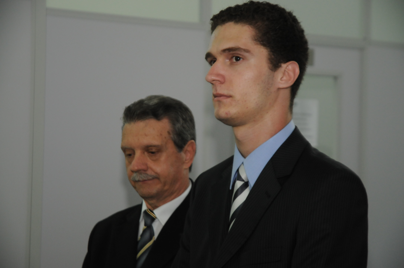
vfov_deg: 13.0
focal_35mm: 105
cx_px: 202
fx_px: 1177
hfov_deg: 19.5
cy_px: 134
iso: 1000
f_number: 4.5
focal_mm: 70
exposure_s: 1/100
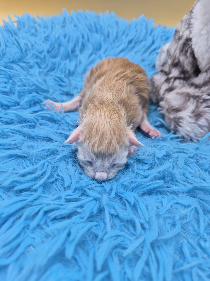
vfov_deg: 73.9
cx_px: 105
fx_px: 186
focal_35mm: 23
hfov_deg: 58.9
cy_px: 140
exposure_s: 1/736
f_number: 1.8
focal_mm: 5.4
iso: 80
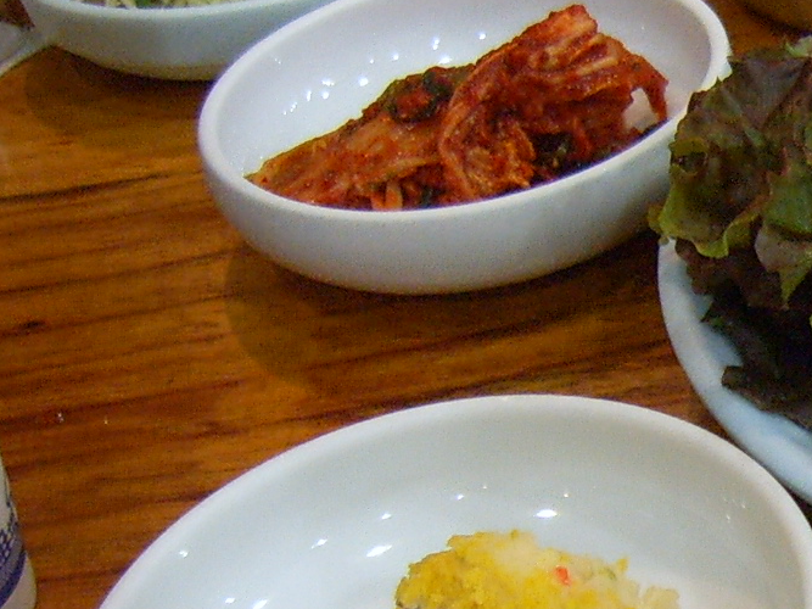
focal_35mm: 84
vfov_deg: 17.4
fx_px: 1970
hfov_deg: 21.8
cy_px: 501
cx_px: 942
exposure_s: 1/6
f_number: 2.8
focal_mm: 5.8
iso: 100
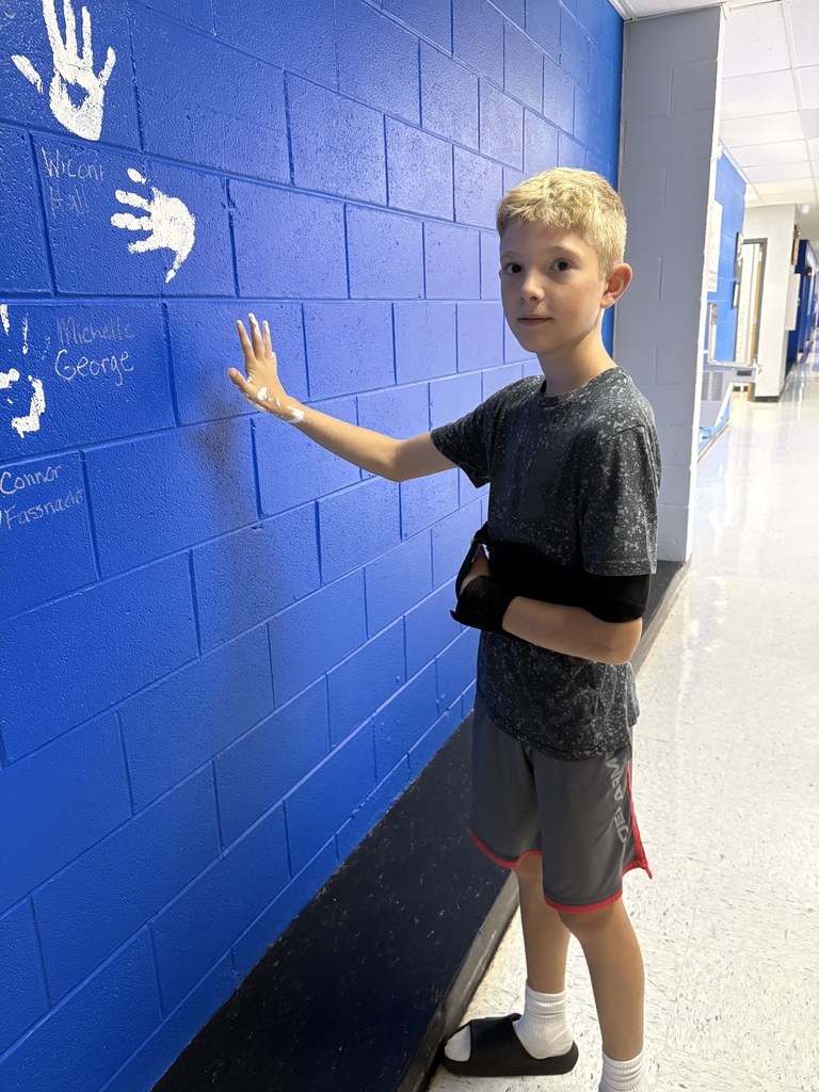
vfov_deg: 67.3
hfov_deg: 53.1
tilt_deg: -15.5
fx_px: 820
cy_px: 546
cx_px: 410
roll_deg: +1.6
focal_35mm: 26
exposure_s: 1/60
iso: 500
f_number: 1.6
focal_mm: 5.96
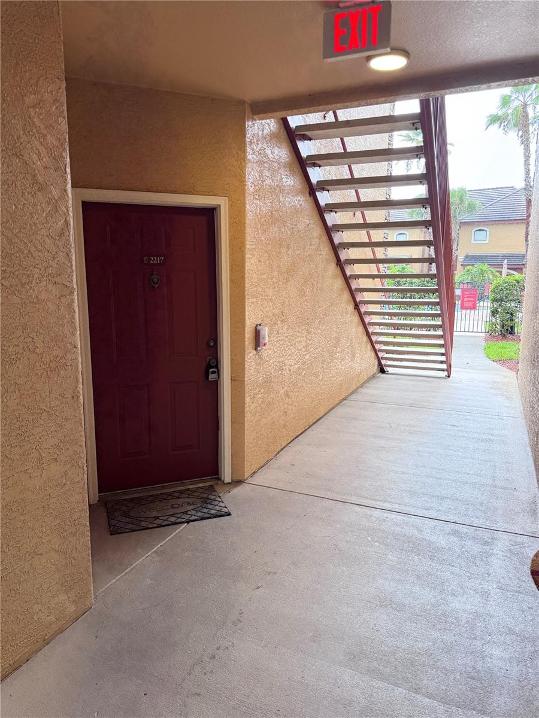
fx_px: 498
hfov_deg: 56.8
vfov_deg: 71.6
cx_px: 270
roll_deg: +0.3
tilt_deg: -9.8
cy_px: 359
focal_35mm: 24
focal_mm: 6.76
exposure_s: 1/120
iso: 80
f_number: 1.78
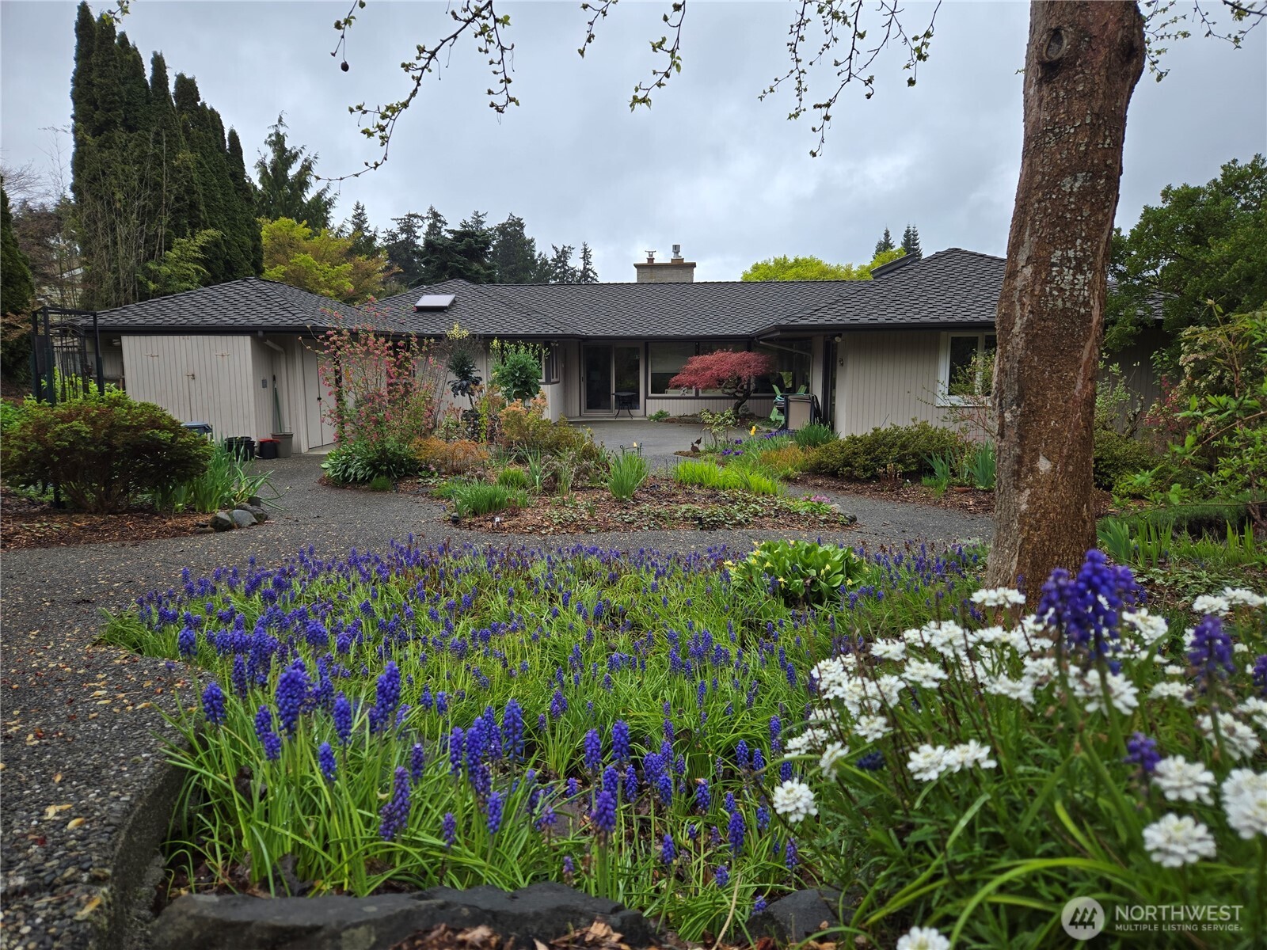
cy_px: 475
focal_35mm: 23
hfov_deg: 73.9
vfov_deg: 58.9
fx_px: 842
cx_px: 634
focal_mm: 5.4
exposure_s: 1/310
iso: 25
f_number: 1.8
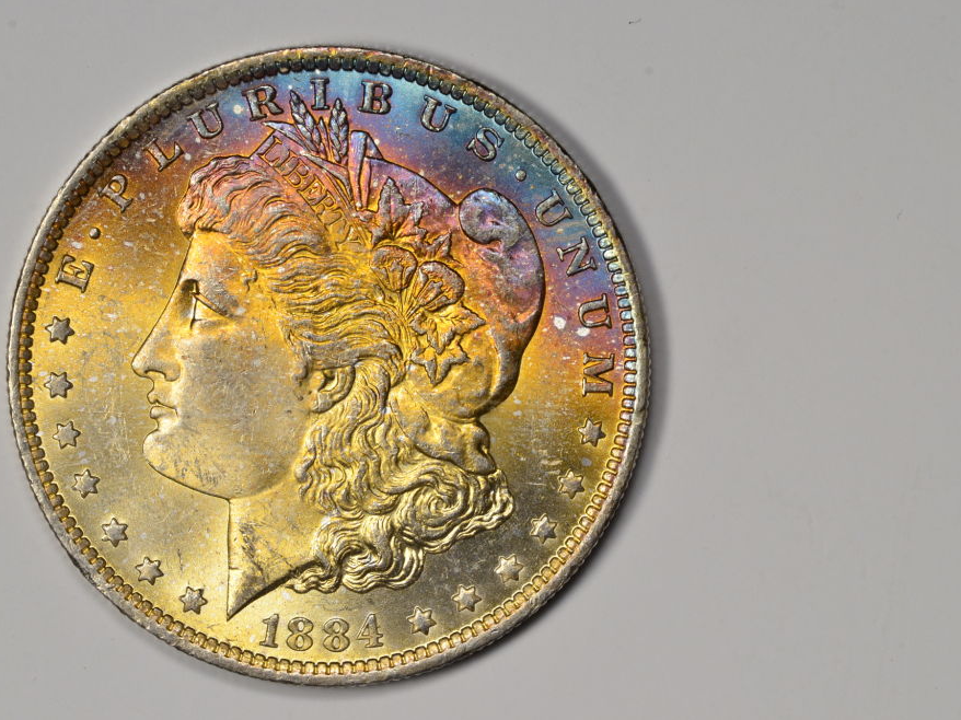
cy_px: 360
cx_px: 448
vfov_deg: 6.0
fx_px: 6828
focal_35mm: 246
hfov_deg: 8.1
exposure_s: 1/80
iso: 400
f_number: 10
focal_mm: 150
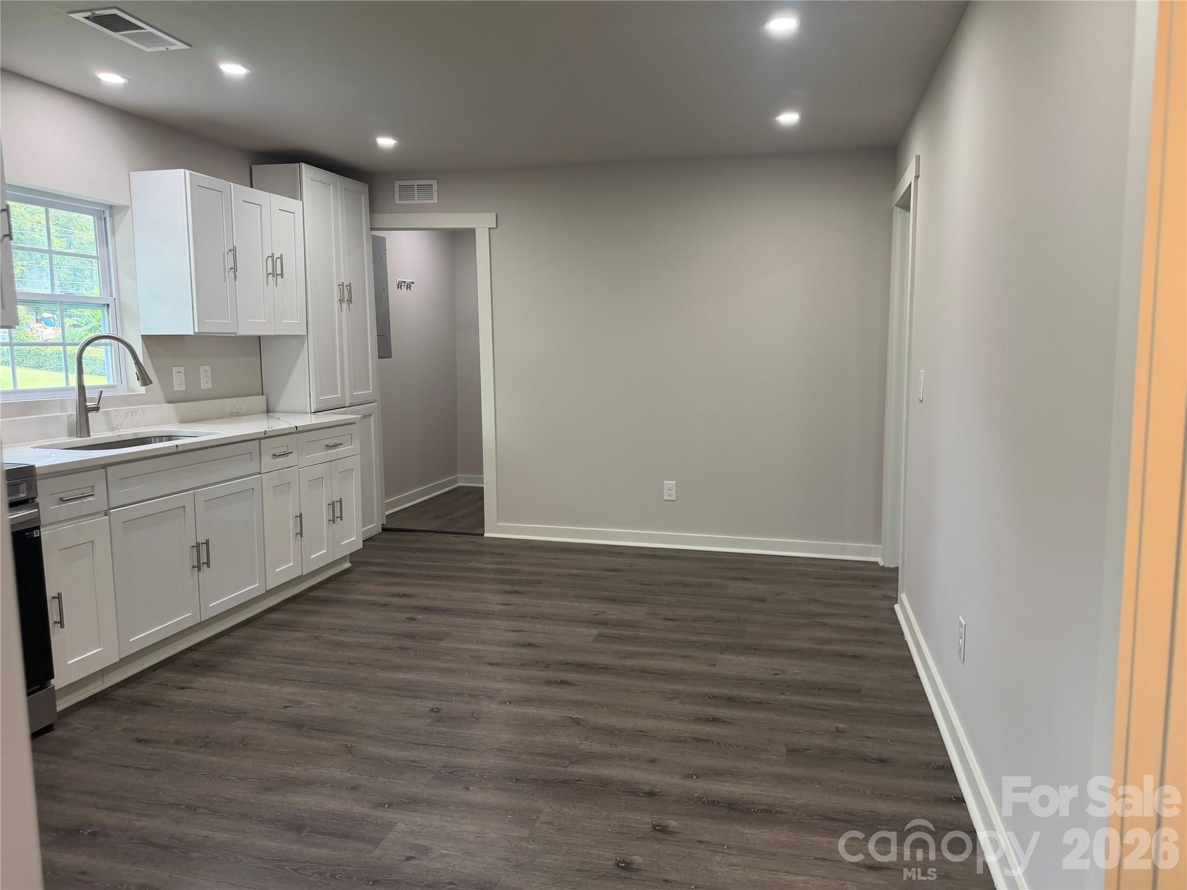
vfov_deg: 56.8
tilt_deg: -5.1
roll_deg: -0.4
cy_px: 445
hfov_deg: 71.6
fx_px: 823
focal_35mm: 24
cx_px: 594
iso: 125
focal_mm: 6.76
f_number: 1.78
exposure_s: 1/60
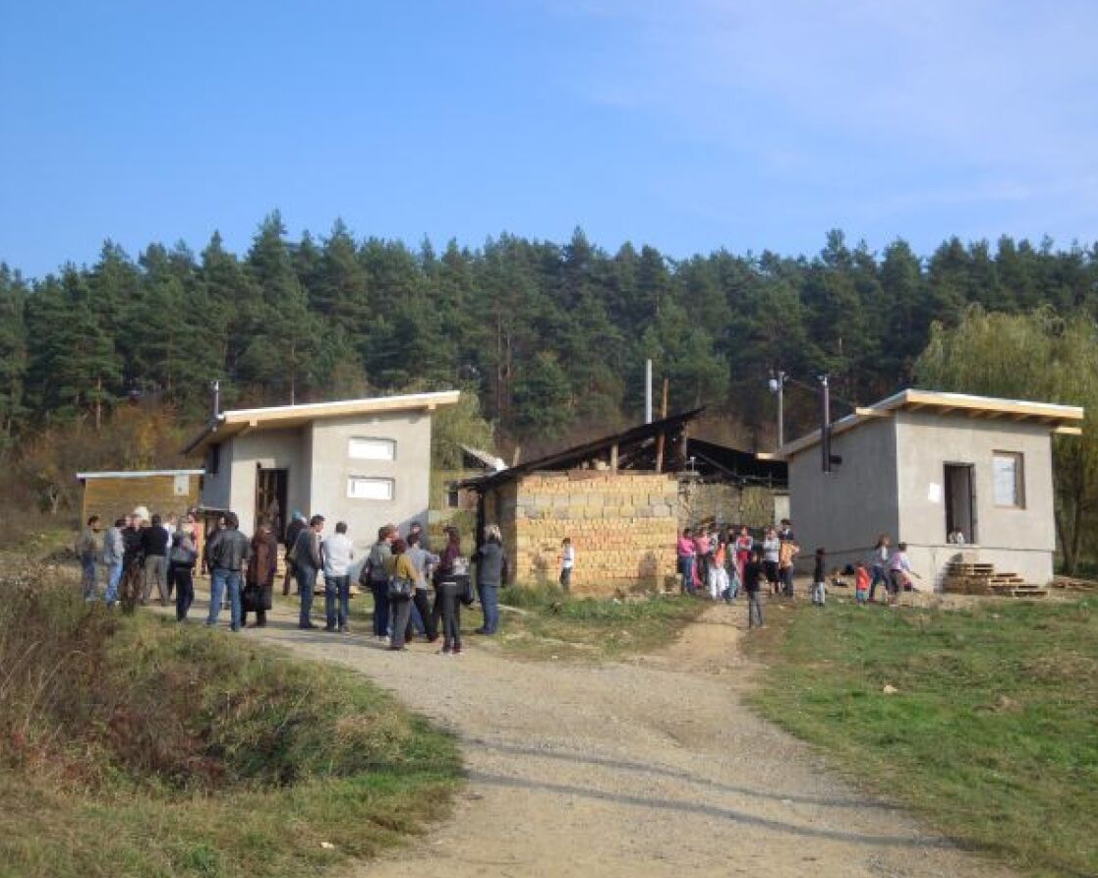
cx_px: 589
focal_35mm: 43
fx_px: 1397
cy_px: 439
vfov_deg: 34.9
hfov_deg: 42.9
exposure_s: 1/1000
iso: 100
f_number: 3.2
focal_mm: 7.3
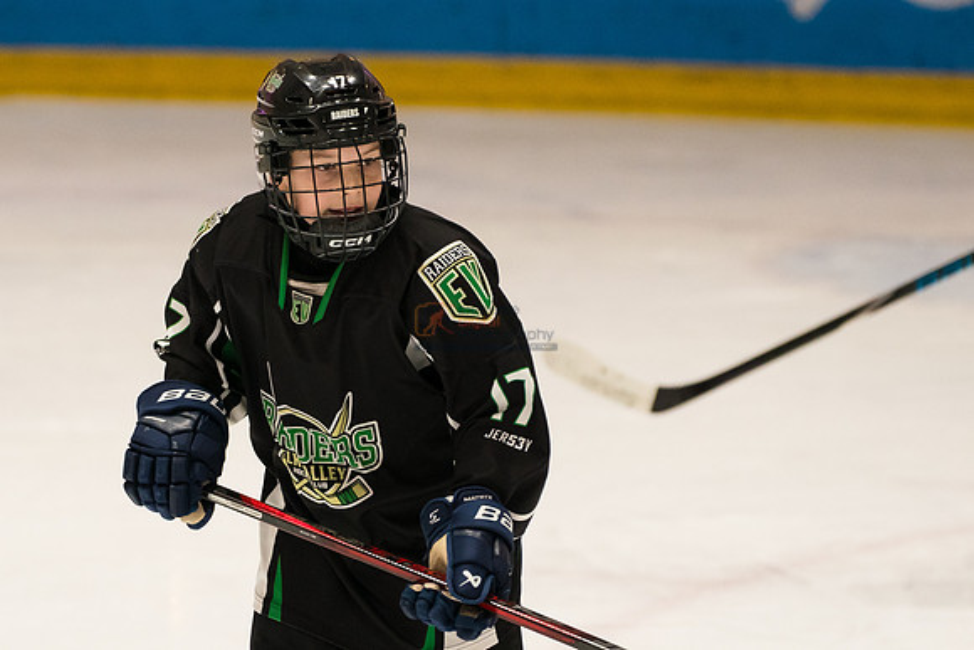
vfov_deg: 3.7
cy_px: 419
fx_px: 9928
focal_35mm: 367
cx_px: 300
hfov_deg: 5.6
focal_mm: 150
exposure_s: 1/1000
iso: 2000
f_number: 2.8
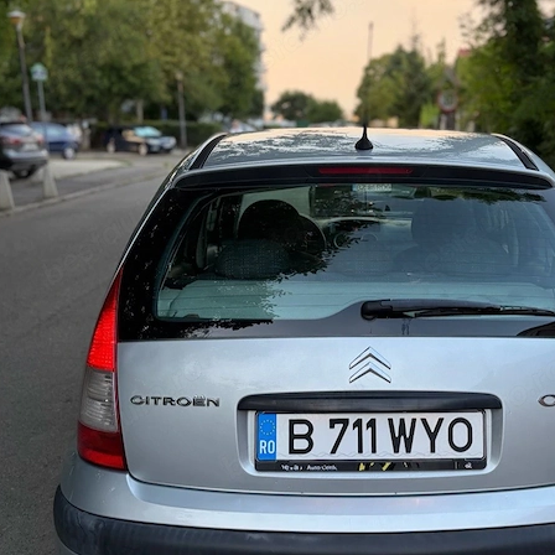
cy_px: 258
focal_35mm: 41
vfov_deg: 40.9
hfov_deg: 40.5
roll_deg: +2.1
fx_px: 744
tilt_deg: -10.8
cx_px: 363
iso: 50
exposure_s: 1/206
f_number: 1.6
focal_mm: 5.96
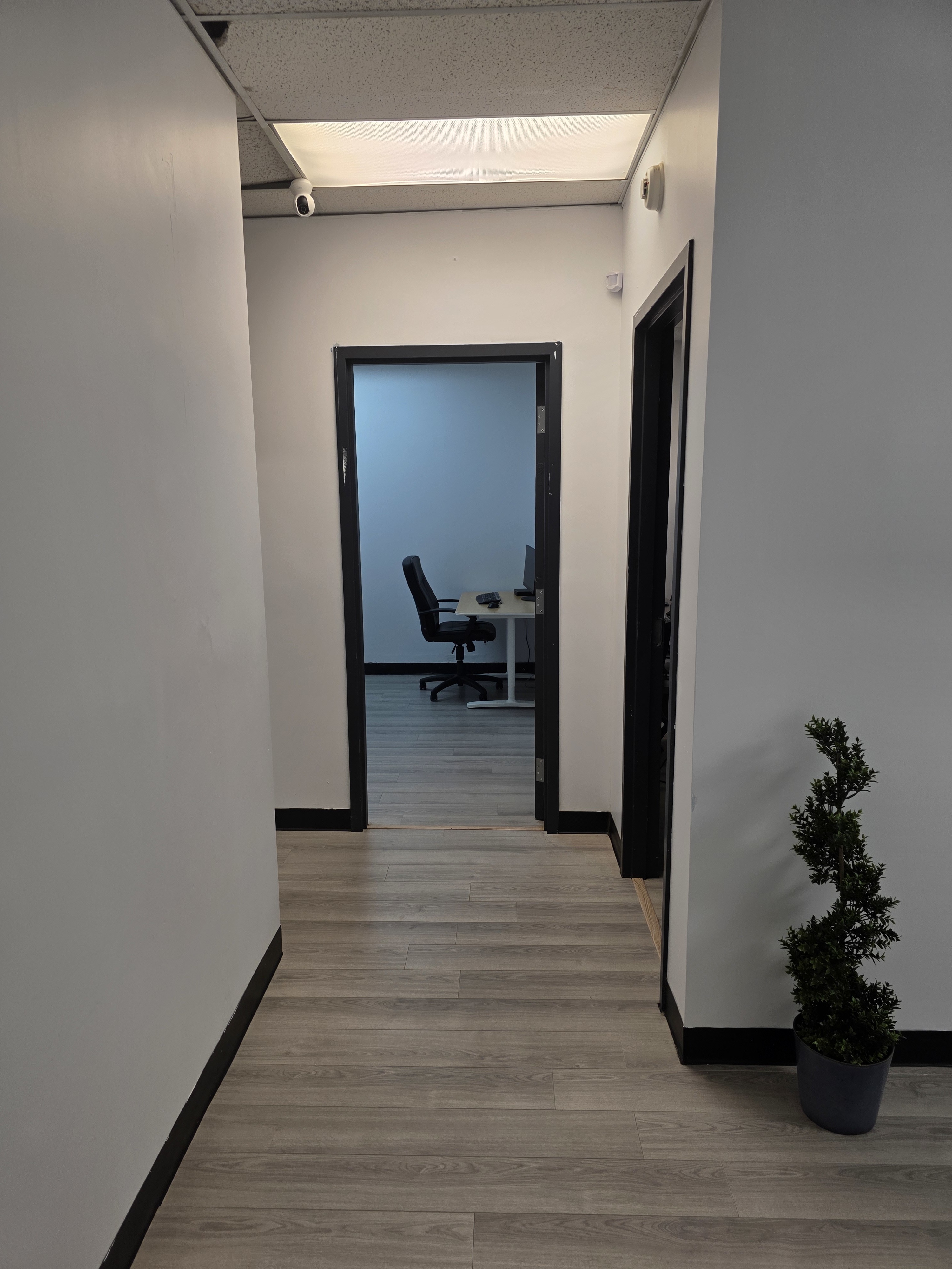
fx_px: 843
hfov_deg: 58.9
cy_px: 634
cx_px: 476
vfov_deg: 73.9
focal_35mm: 23
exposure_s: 1/120
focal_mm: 6.3
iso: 80
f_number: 1.7
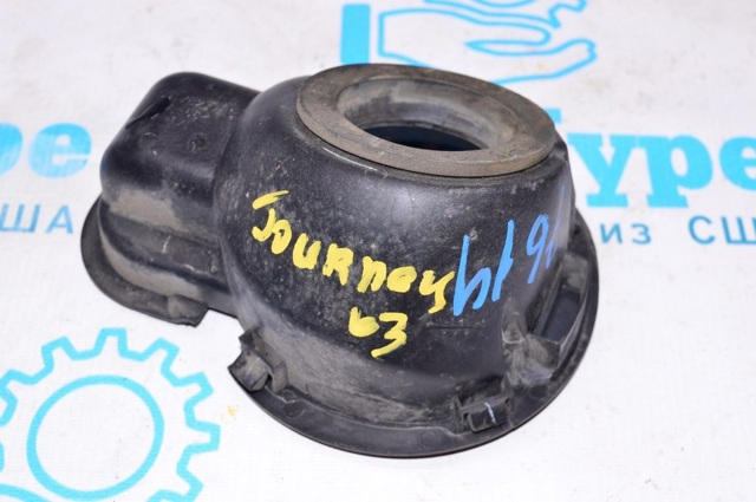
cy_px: 251
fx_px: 1070
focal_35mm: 51
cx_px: 378
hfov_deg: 38.9
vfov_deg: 26.4
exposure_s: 1/160
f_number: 8
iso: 1600
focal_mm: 34
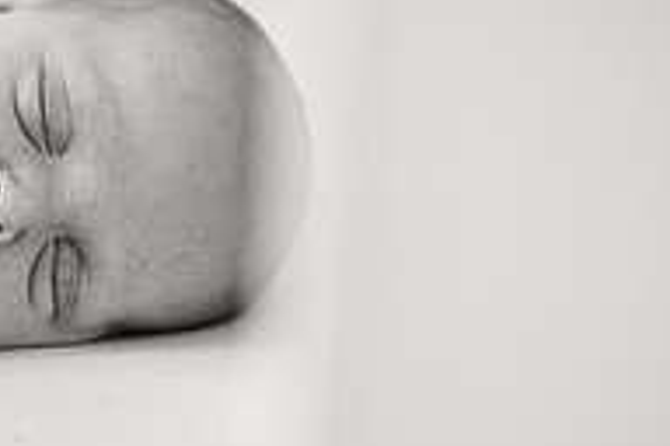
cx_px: -91
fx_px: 2177
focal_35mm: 117
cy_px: 280
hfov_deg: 16.9
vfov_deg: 11.7
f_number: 2.8
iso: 3200
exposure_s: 1/200
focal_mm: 38
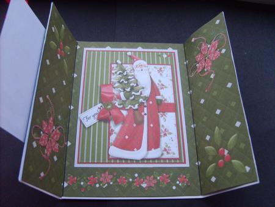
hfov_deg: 52.6
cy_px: 104
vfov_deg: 40.7
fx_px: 278
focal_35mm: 35
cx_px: 138
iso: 120
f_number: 2.8
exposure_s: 1/30
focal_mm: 5.8
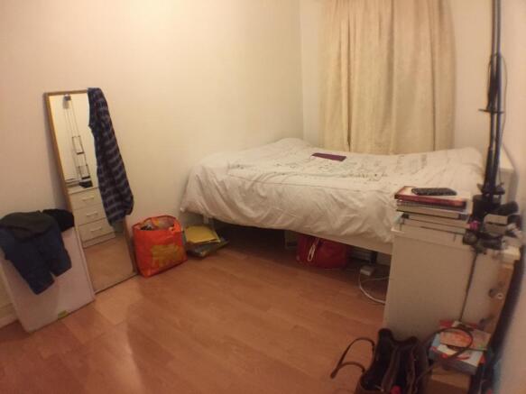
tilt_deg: -16.0
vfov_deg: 48.2
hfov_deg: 61.7
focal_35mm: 29
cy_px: 197
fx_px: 441
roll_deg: +3.6
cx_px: 263
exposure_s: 1/17
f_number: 2.2
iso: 320
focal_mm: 4.15
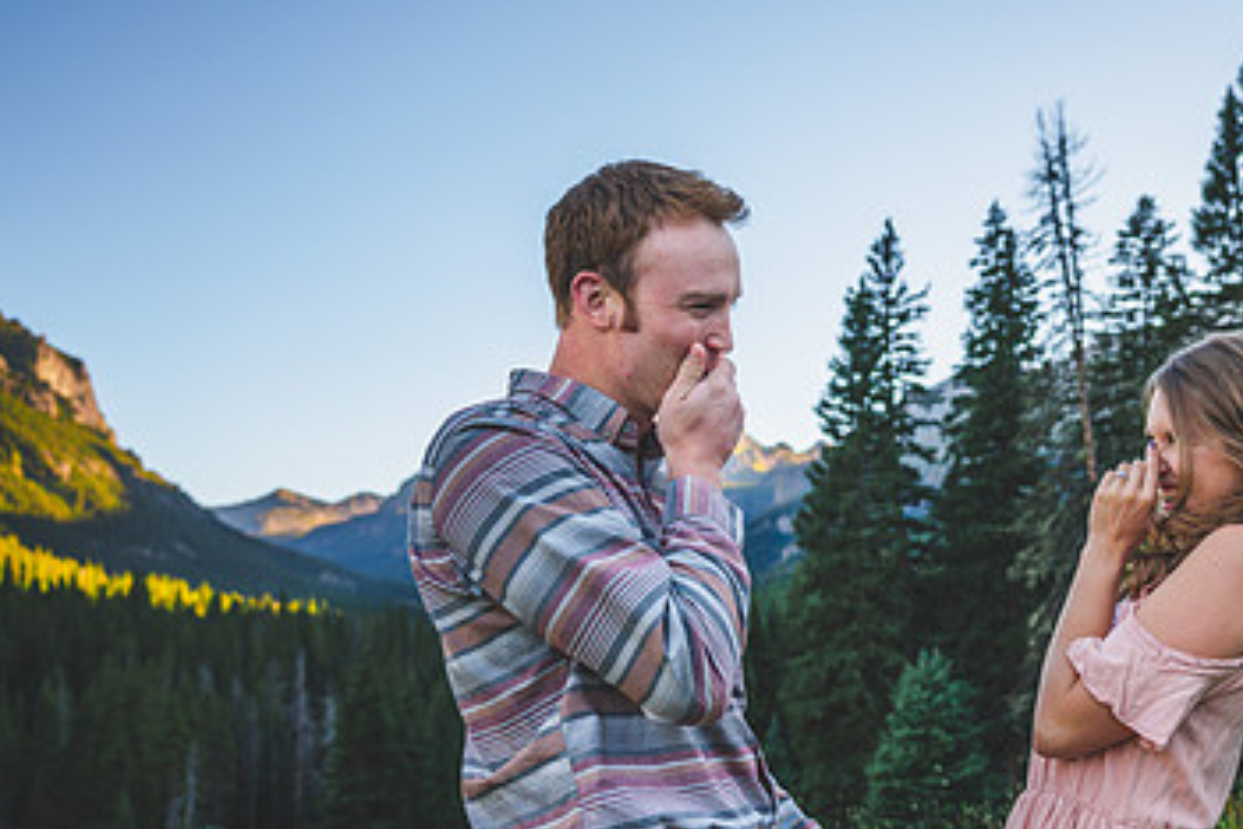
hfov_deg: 48.9
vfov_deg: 34.7
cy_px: 547
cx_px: 921
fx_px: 1312
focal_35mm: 38
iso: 160
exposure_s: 1/640
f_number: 2.8
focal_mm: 23
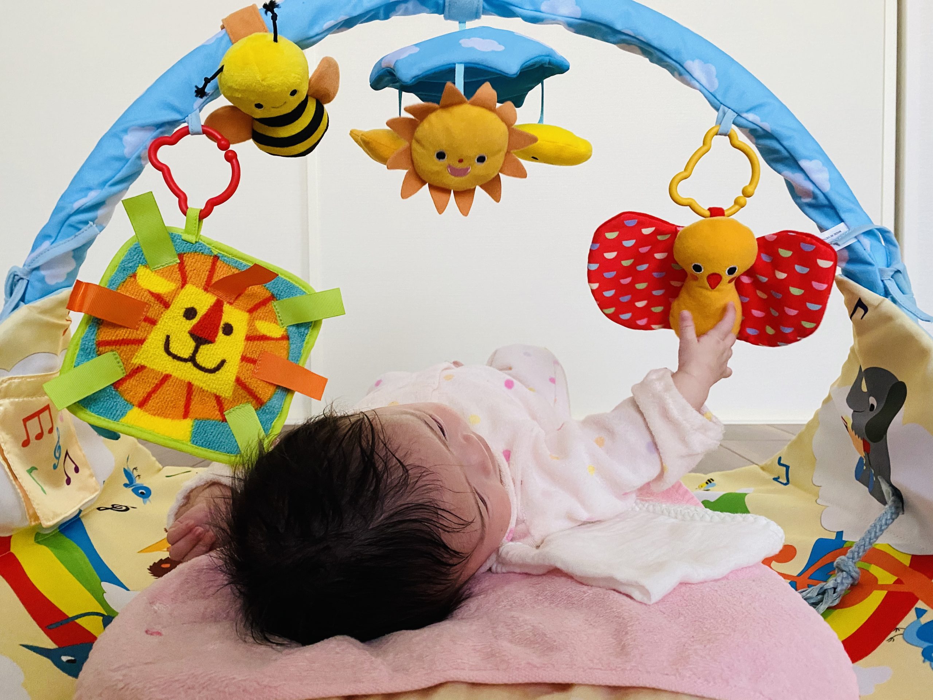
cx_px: 466
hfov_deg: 67.3
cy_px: 350
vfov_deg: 53.1
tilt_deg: -1.5
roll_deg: +0.6
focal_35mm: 26
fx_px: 701
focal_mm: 4.25
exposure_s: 1/48
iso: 400
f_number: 1.8
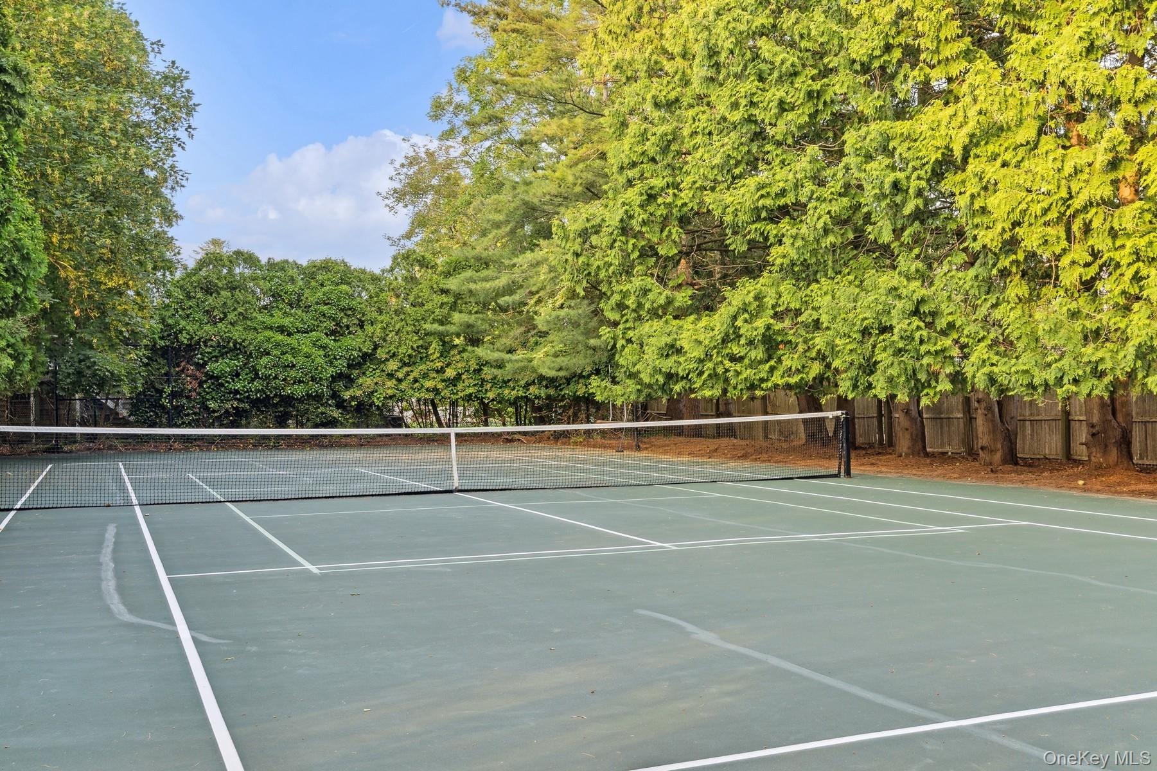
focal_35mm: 36
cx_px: 578
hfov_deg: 53.1
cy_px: 386
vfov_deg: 36.9
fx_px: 1157
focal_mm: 24
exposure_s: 1/60
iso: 200
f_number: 10
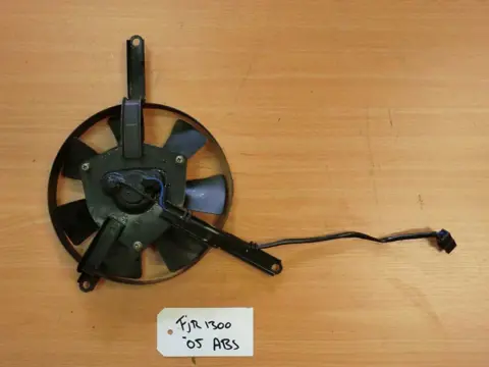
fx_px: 452
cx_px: 244
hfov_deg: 56.8
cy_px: 184
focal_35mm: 32
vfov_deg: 44.2
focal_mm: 5.8
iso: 250
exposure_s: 1/60
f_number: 3.5
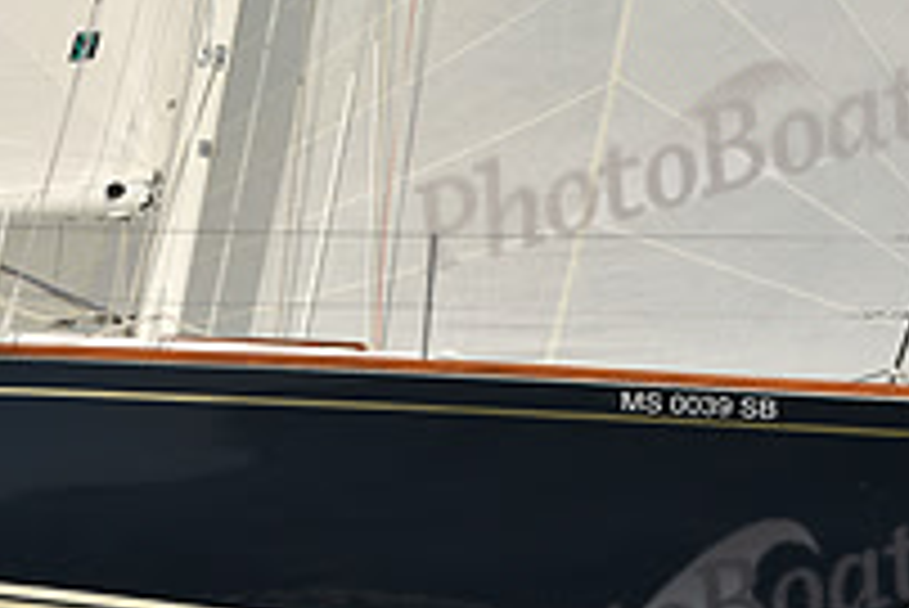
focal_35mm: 247
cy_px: -16
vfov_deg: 5.6
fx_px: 6241
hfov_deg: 8.3
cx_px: 184
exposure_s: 1/1000
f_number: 8
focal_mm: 86
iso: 320
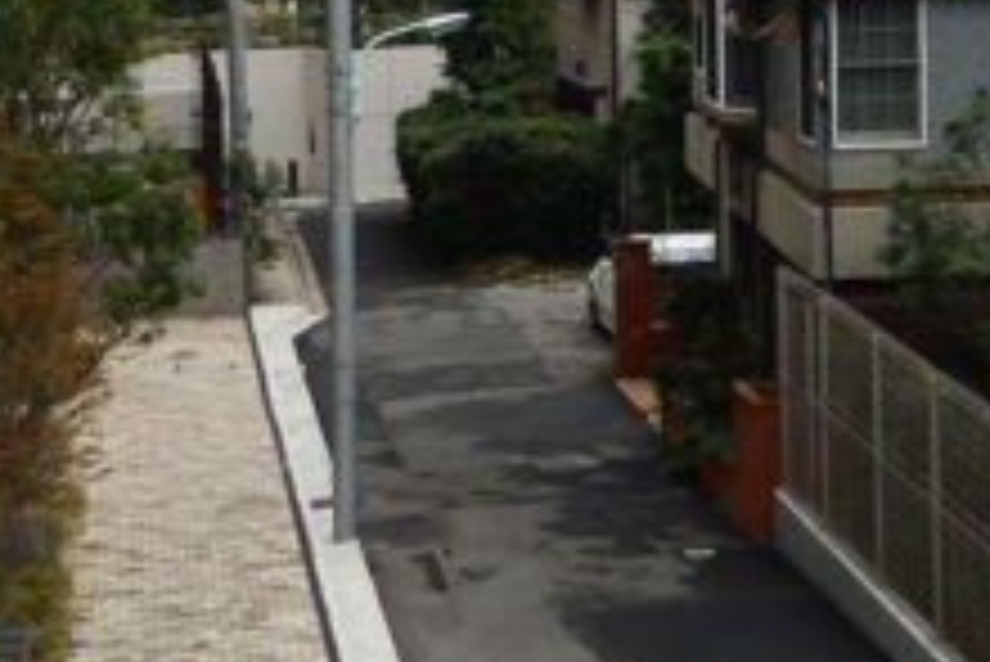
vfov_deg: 11.0
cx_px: 828
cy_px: -225
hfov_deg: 16.8
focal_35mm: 121
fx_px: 3330
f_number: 4
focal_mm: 5.7
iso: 80
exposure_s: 1/160
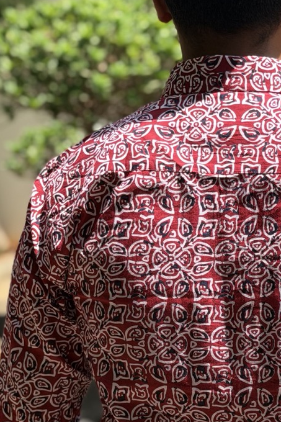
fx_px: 1101
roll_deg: -0.3
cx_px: 227
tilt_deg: -8.6
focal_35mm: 94
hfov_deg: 14.5
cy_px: 378
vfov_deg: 21.2
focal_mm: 6.76
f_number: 1.78
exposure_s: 1/1838
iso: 64
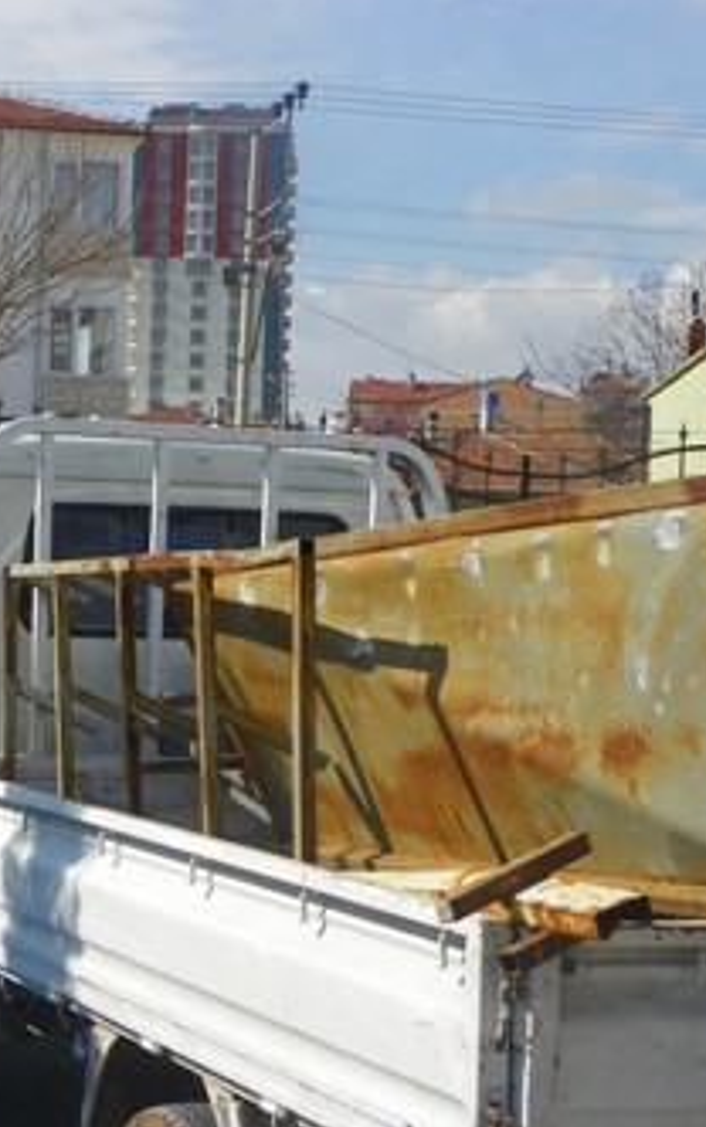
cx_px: 109
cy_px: 560
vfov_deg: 25.8
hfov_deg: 16.2
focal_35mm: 80
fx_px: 2459
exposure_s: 1/320
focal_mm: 9.9
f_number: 5.6
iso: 64
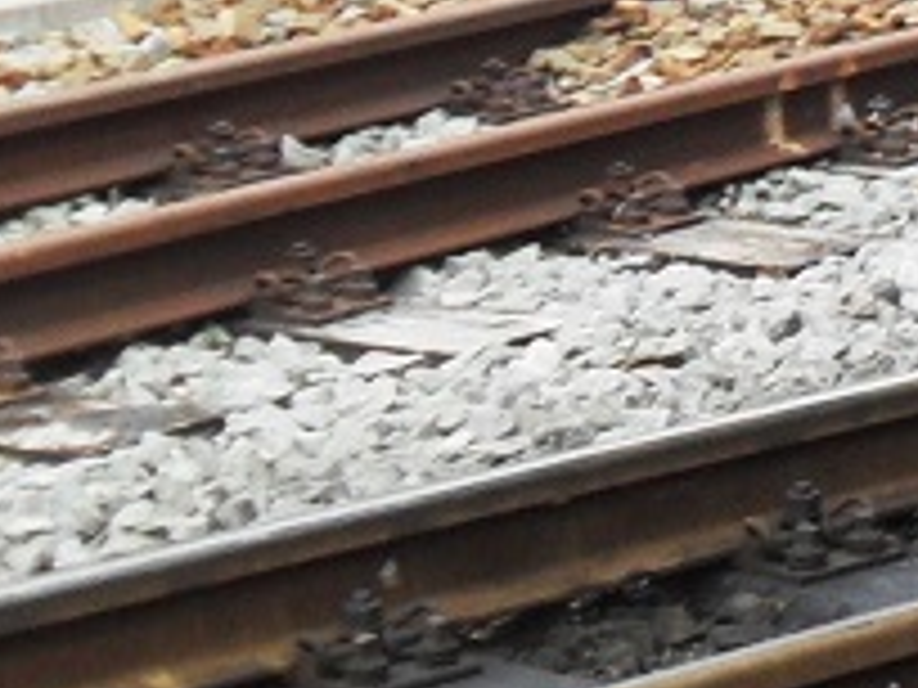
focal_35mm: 206
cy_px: -643
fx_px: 5463
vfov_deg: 7.0
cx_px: 2592
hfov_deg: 8.3
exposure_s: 1/350
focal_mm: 6.2
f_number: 2.8
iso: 100
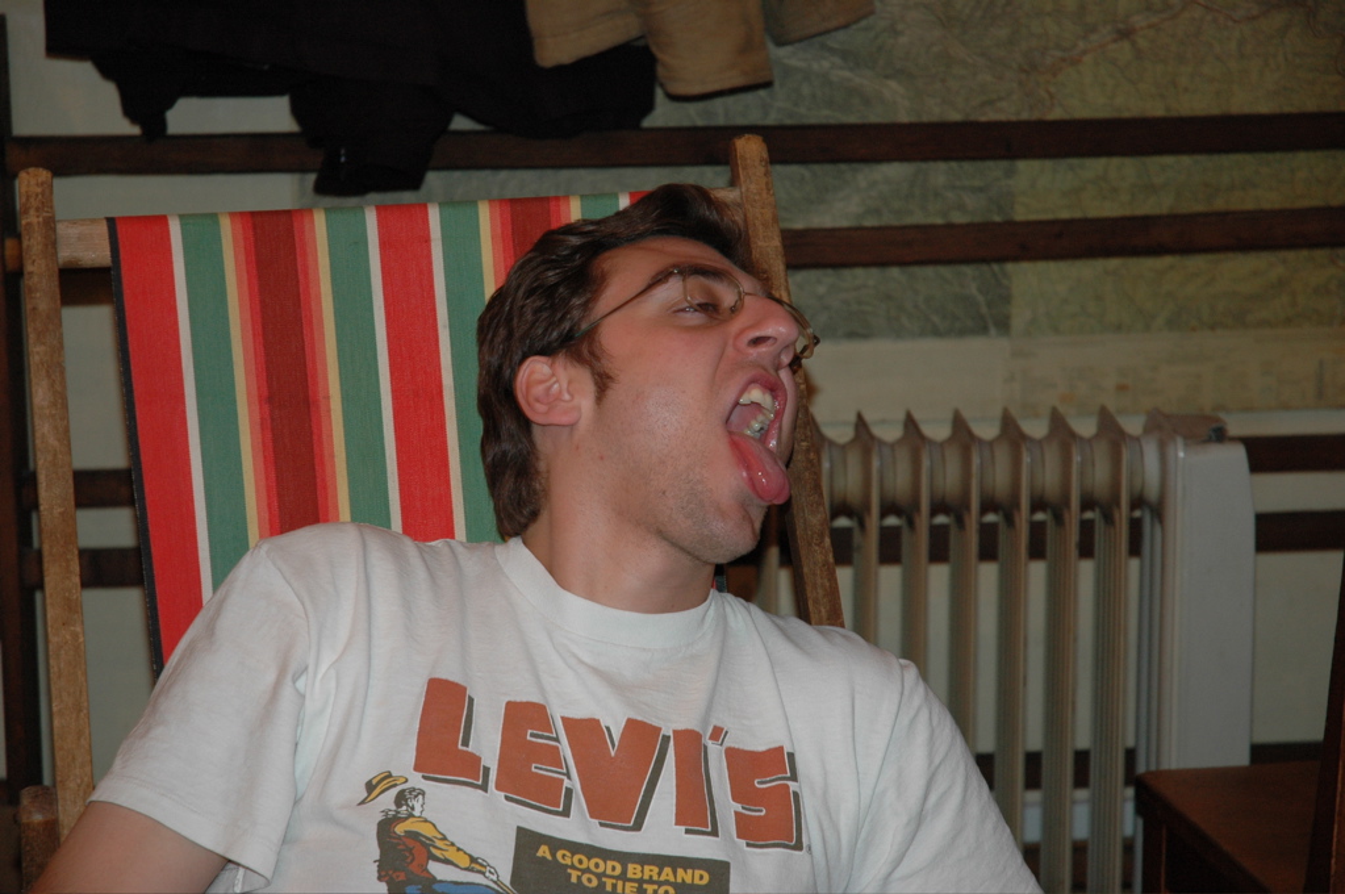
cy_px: 447
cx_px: 672
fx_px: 3919
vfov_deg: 13.0
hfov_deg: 19.5
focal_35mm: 105
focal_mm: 70
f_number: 4.5
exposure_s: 1/60
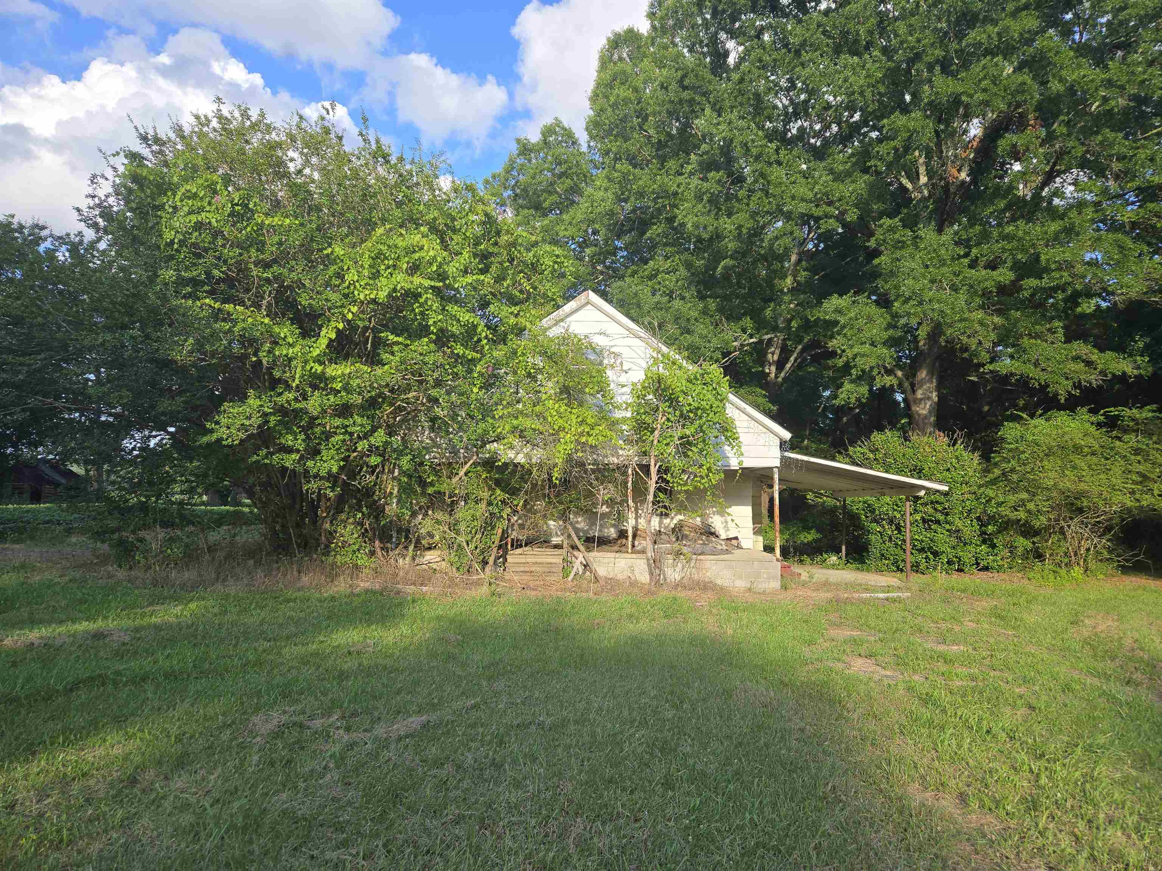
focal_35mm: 23
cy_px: 436
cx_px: 581
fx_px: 772
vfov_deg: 58.9
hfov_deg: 73.9
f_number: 1.8
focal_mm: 5.4
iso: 25
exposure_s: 1/736
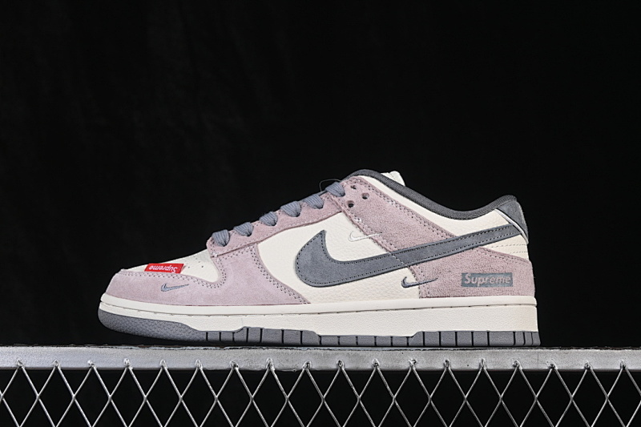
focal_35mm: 75
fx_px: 1335
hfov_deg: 27.0
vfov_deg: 18.2
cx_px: 320
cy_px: 214
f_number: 8
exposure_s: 1/80
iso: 160
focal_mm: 50
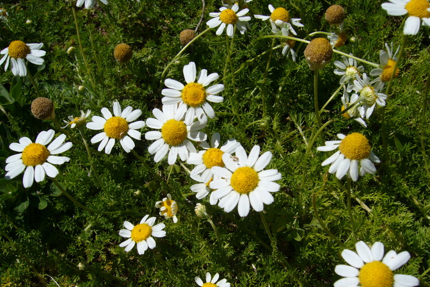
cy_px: 158
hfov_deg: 51.9
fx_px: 442
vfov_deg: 35.9
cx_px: 215
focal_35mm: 37
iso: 80
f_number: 5.6
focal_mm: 5.8
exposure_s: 1/1000
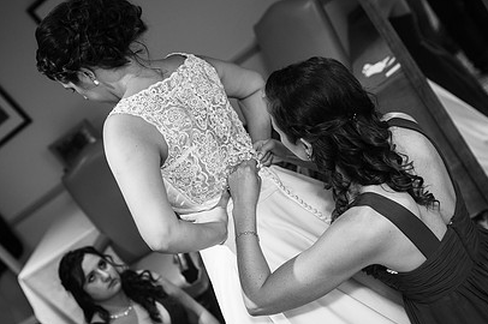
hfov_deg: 39.6
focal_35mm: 50
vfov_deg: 26.9
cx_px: 219
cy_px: 204
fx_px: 677
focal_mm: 35
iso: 500
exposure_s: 1/100
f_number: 2.5
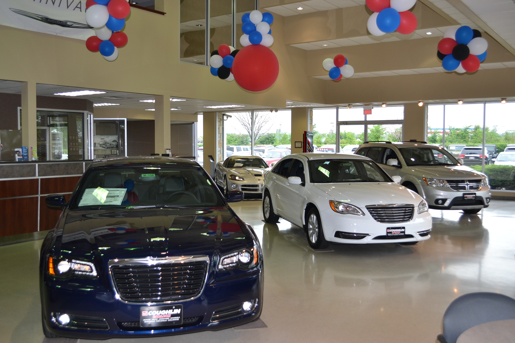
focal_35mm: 36
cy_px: 172
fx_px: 515
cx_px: 258
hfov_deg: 53.1
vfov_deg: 36.9
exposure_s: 1/100
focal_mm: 24
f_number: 4
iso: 400
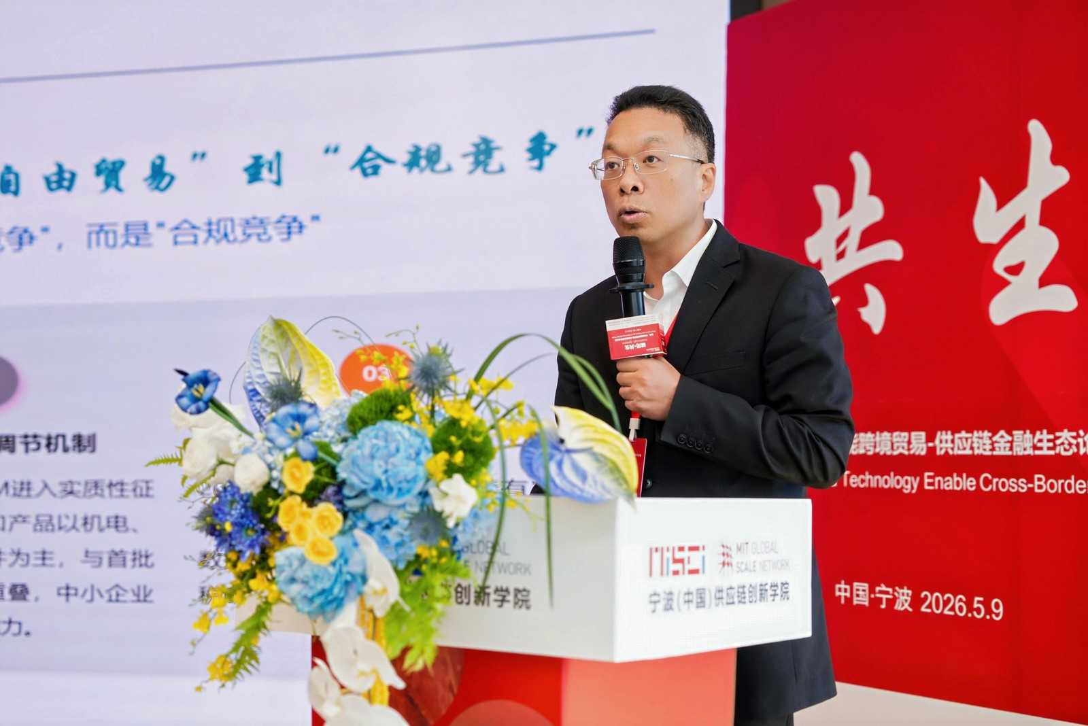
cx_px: 544
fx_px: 1723
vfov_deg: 23.8
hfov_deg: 35.0
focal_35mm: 57
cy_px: 363
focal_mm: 57
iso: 320
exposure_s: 1/160
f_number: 3.2
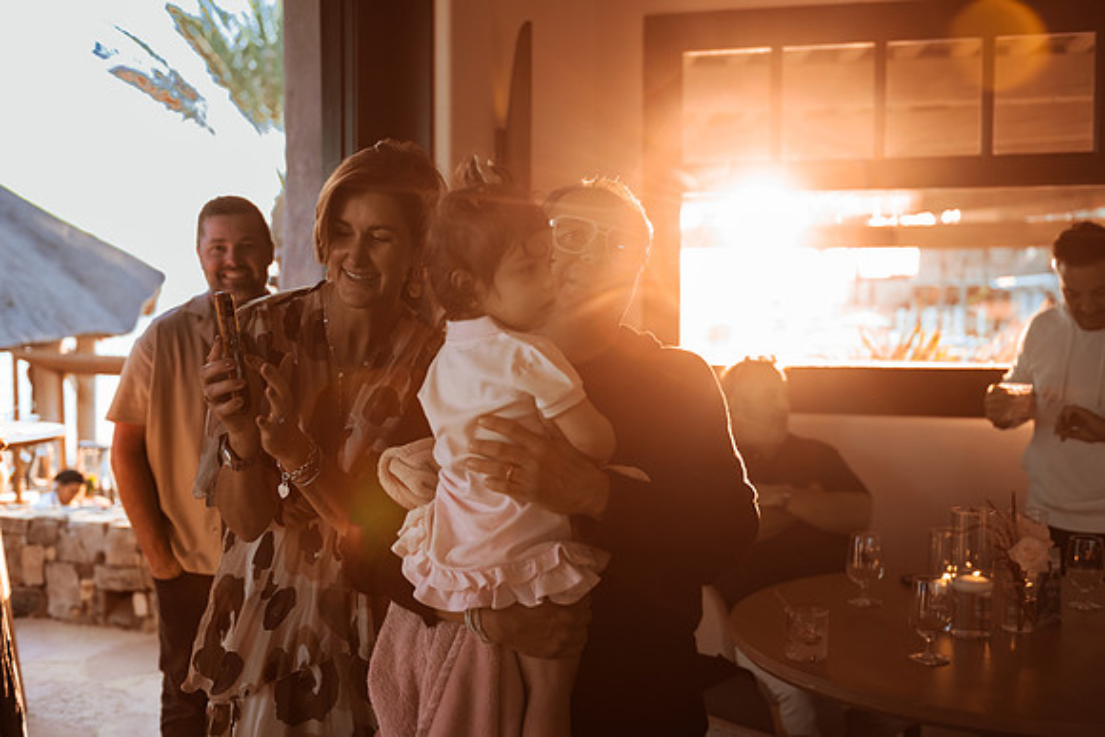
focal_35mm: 41
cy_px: 373
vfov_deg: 32.7
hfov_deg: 47.4
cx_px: 563
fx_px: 1258
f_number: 2.8
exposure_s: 1/400
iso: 1250
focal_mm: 40
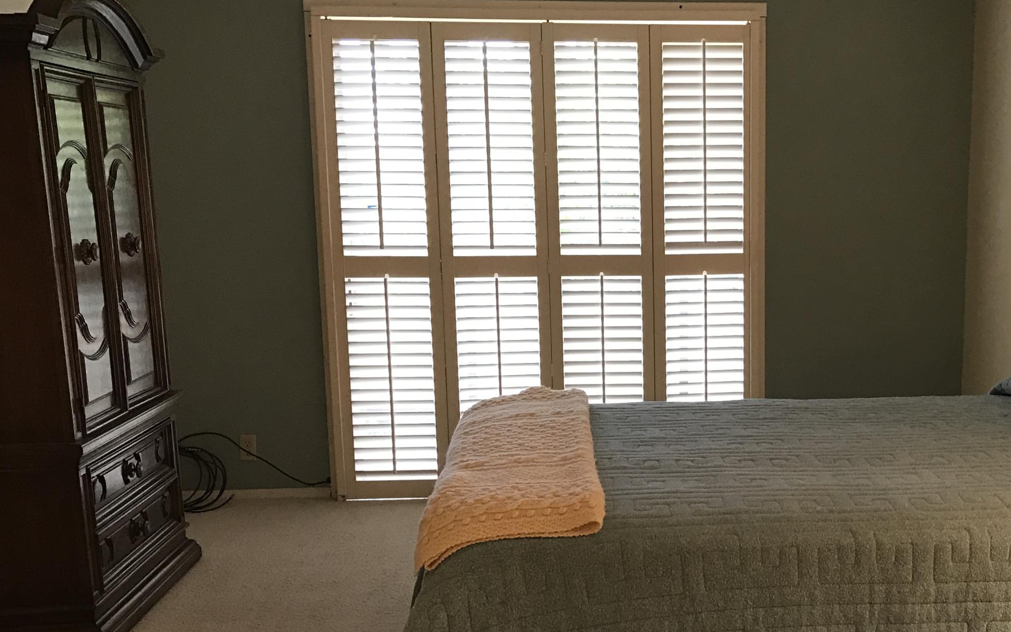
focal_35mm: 46
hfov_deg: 42.5
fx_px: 1267
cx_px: 719
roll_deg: -0.5
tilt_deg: -10.1
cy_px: 407
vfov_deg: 27.9
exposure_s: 1/20
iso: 40
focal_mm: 3.99
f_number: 1.8
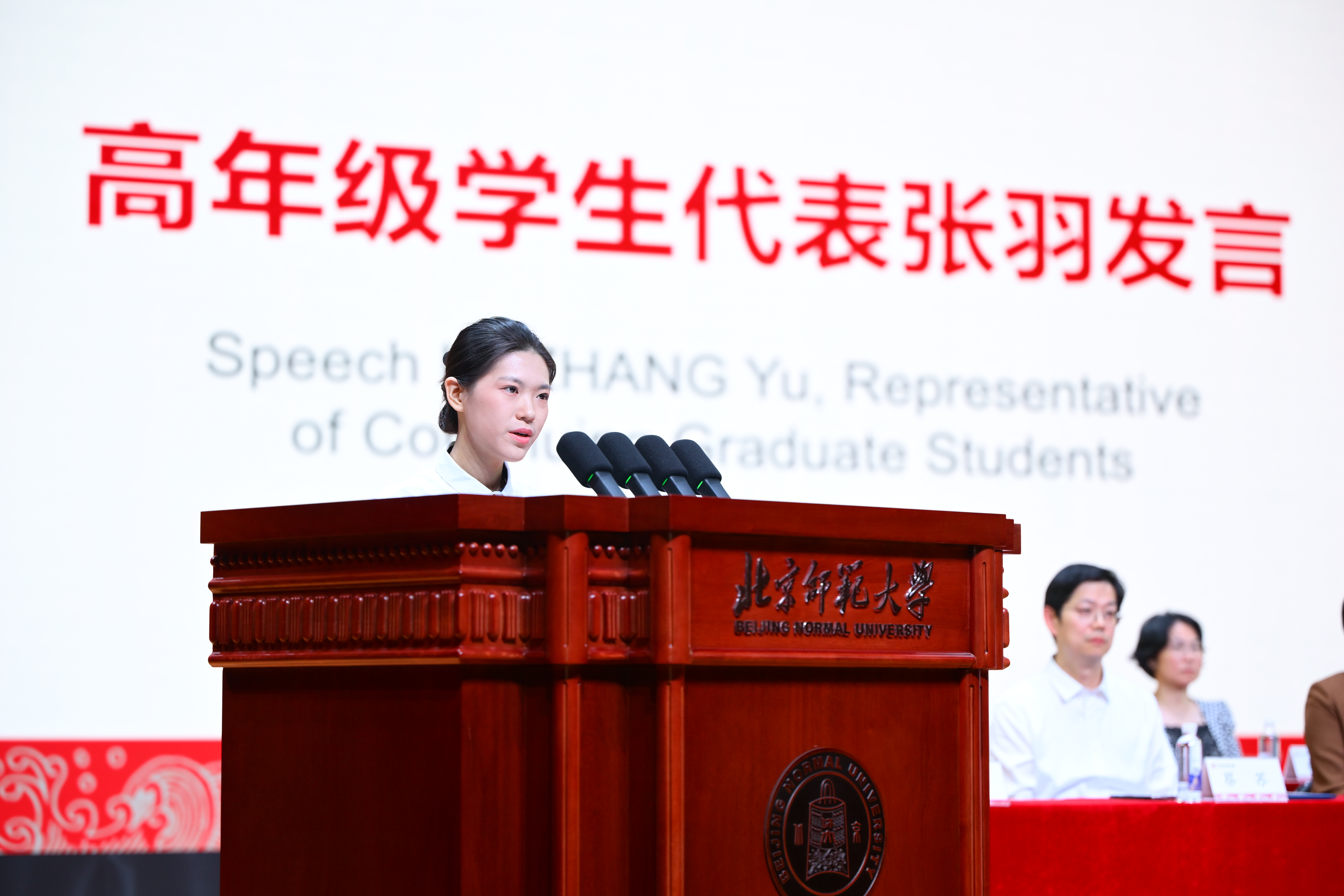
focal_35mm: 91
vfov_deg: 15.0
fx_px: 3397
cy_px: 448
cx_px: 672
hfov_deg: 22.4
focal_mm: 91
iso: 400
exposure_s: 1/125
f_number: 2.8
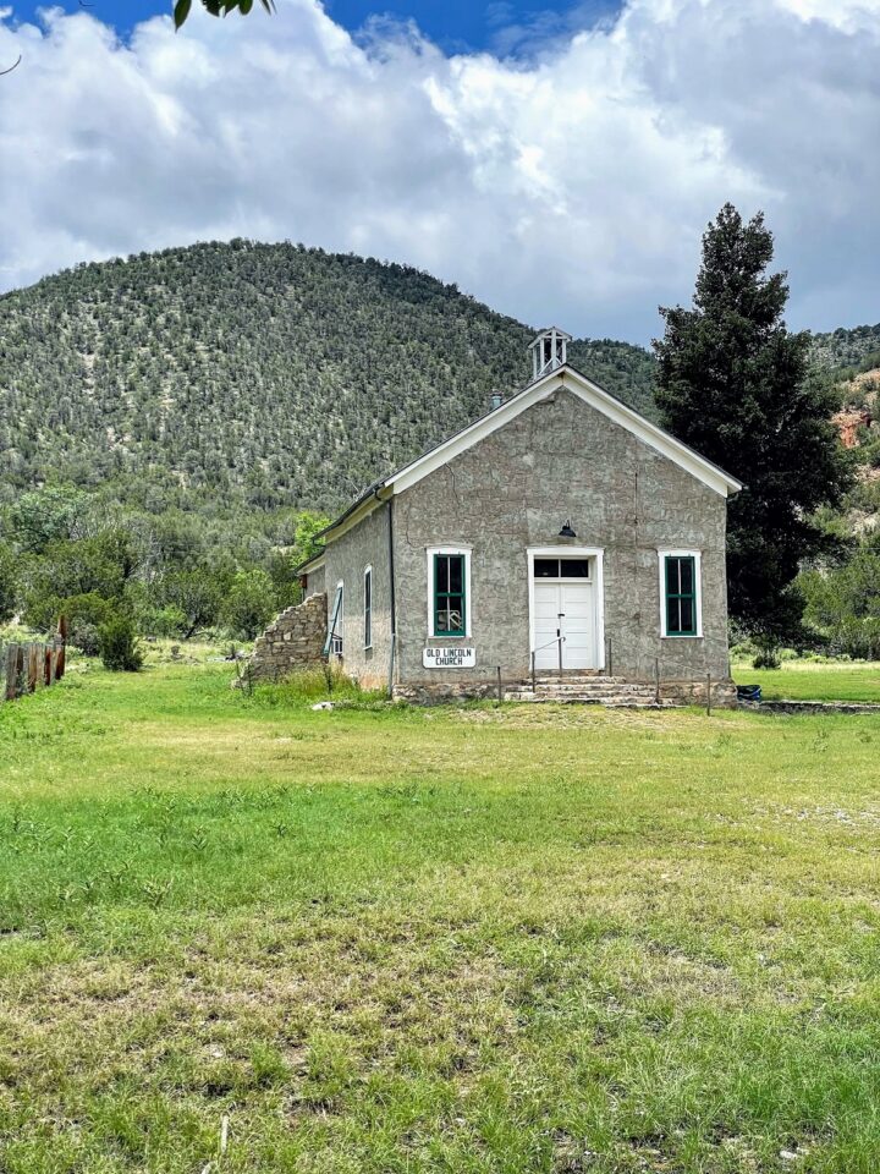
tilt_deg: +6.0
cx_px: 440
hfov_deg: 28.0
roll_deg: +0.7
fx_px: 1763
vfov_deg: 36.8
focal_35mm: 52
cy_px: 587
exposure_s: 1/1597
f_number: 2
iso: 25
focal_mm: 6
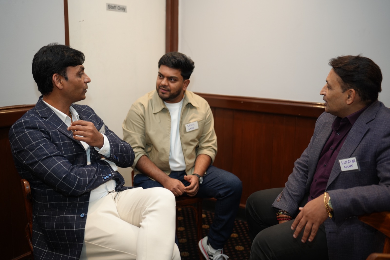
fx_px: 379
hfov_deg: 54.4
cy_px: 130
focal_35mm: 35
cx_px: 195
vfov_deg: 37.8
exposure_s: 1/60
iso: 400
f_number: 2
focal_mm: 35
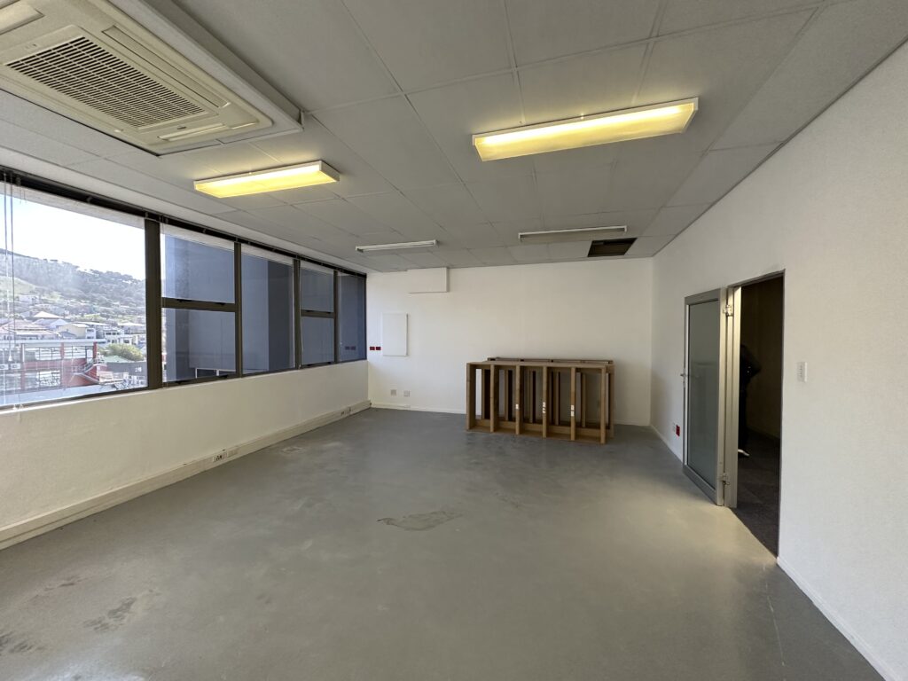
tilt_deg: -0.1
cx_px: 454
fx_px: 367
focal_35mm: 14
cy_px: 340
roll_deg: +0.5
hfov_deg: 102.1
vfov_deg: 85.7
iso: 250
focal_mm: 2.22
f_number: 2.2
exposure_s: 1/100
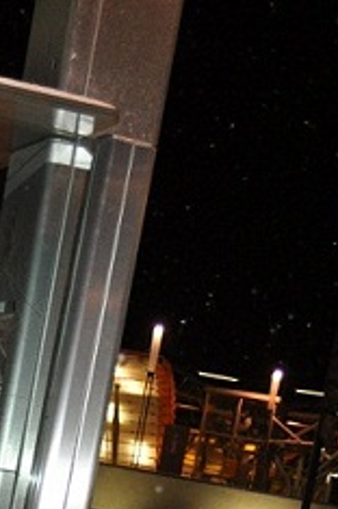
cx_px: 12
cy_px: 780
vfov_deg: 14.3
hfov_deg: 10.2
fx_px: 1878
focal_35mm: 133
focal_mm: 26
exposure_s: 1/60
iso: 800
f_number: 4
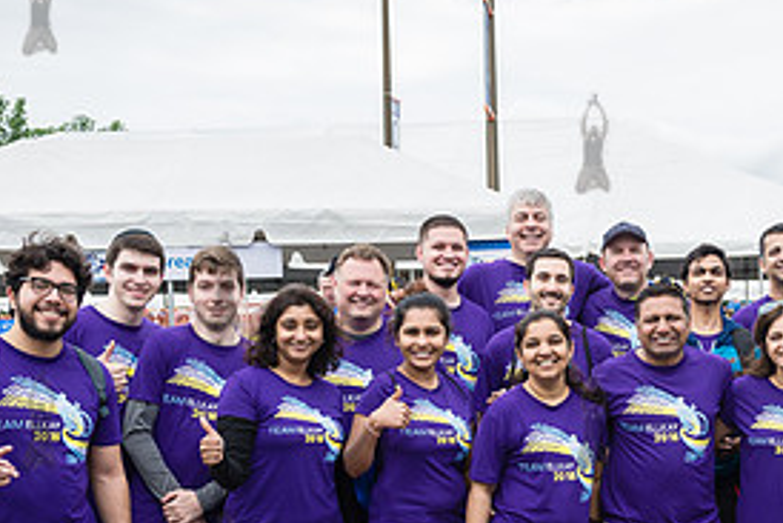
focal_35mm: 68
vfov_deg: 19.8
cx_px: 592
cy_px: 419
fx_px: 1480
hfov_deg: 29.2
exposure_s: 1/800
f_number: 5
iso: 320
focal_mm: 32
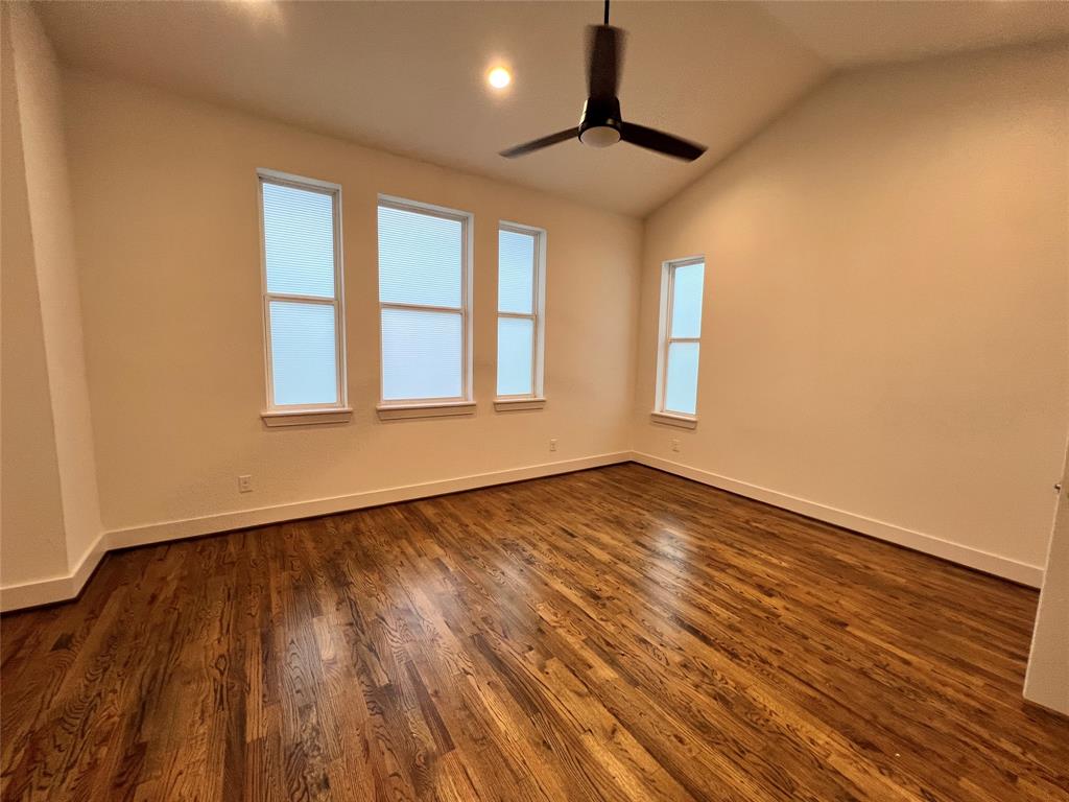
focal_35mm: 13
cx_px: 534
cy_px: 401
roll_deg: -2.5
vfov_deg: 89.9
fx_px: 401
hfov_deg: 106.2
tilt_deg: -6.6
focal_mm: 1.57
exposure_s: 1/120
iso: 125
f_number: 1.8
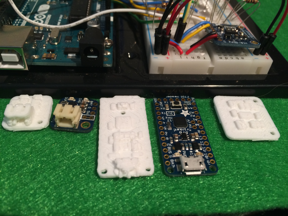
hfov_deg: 61.7
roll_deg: -4.4
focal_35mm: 29
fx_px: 241
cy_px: 108
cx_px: 144
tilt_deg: -44.1
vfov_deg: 48.2
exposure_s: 1/30
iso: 100
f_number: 2.2
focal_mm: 4.15
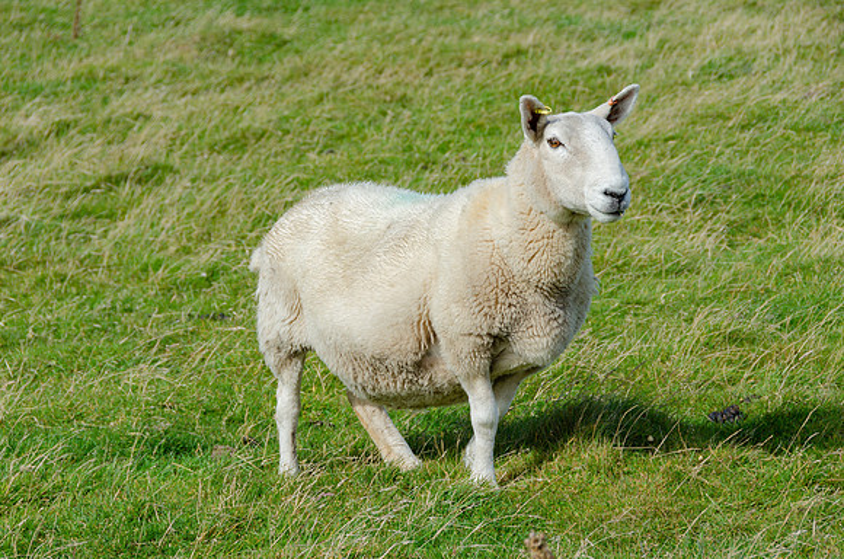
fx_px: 3684
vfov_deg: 8.7
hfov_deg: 13.1
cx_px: 422
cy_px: 280
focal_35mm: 158
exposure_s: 1/400
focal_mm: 105
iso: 160
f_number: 8
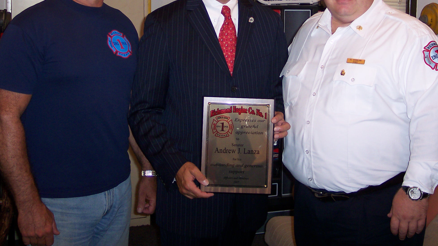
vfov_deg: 21.5
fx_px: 639
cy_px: 38
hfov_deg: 37.8
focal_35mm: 55
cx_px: 238
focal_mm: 8
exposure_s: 1/30
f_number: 2.8
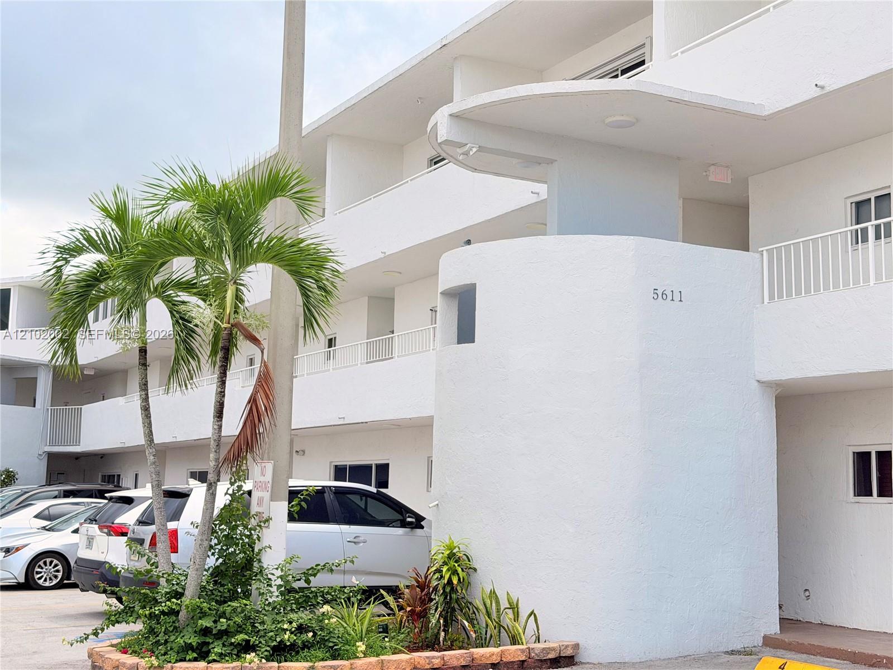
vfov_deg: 30.3
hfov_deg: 39.7
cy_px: 335
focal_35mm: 48
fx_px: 1238
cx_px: 446
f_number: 1.78
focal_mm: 6.76
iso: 64
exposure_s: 1/2865
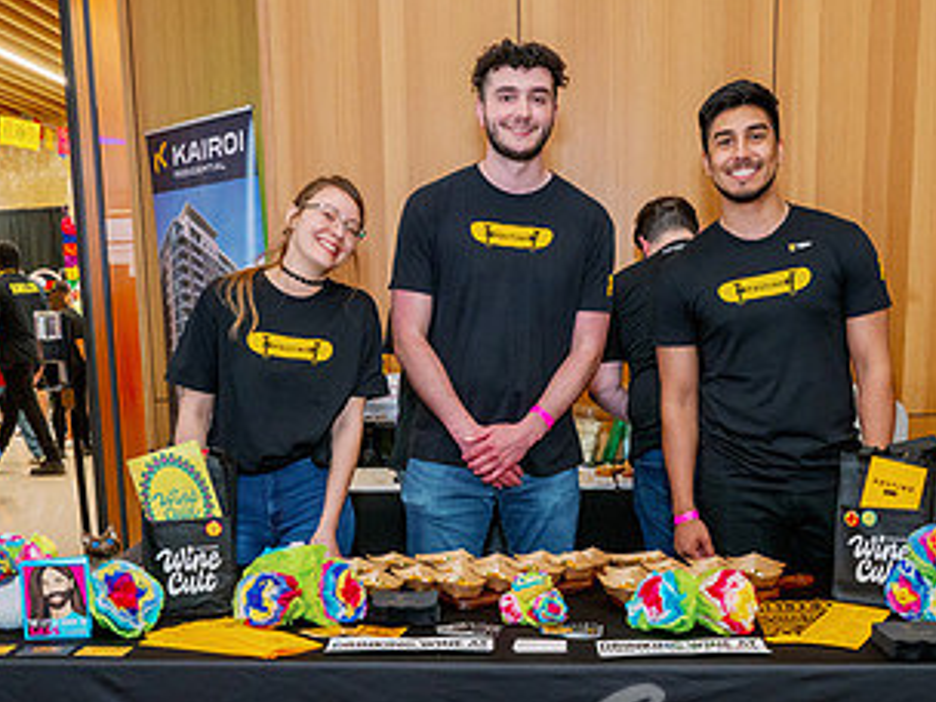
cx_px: 486
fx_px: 1190
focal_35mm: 44
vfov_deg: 32.4
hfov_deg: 42.9
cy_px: 510
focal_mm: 24
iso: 2000
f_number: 6.3
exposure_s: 1/100
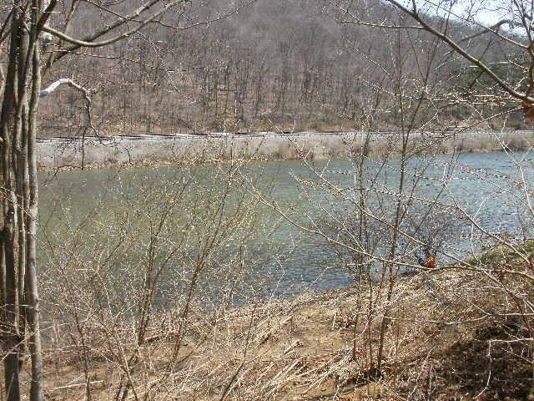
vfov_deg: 39.7
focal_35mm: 36
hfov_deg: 51.4
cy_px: 200
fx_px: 555
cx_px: 267
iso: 100
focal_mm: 6.3
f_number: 5.6
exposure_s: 1/250
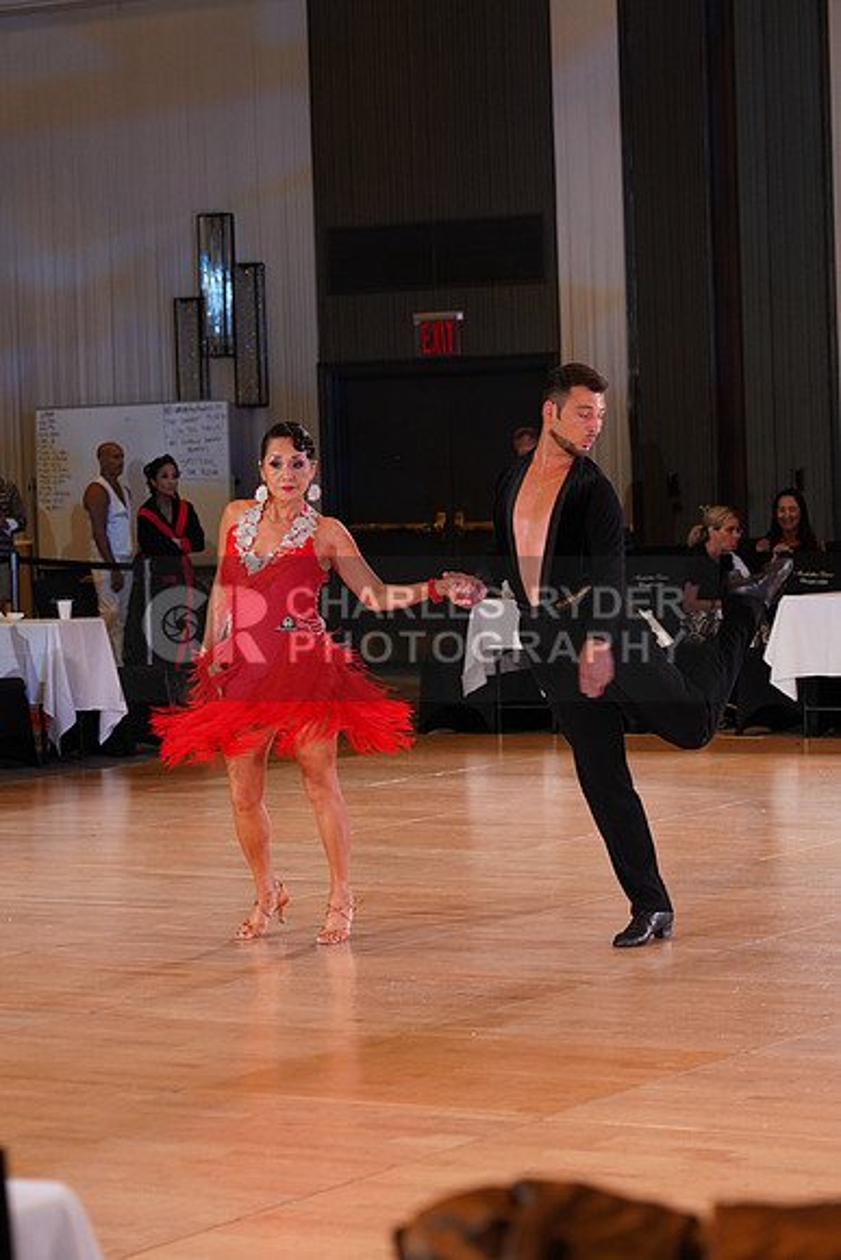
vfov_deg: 19.5
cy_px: 630
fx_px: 3677
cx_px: 420
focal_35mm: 105
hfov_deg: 13.0
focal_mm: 105
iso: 1600
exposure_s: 1/160
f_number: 5.6
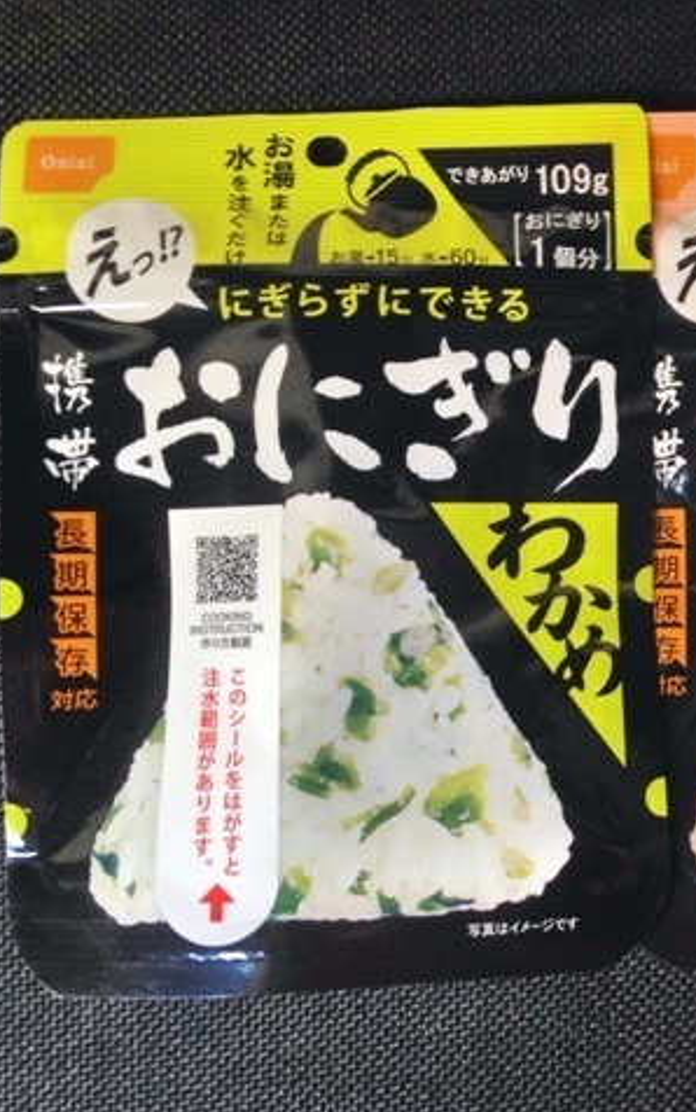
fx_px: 1425
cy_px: 558
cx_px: 619
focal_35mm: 47
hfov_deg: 26.6
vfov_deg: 42.6
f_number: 2.4
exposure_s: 1/20
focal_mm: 4.12
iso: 125
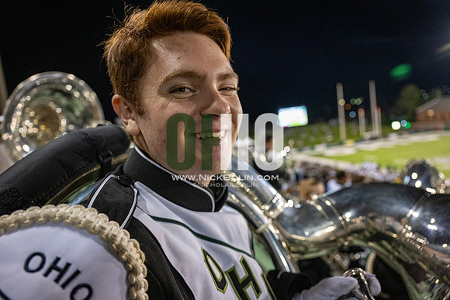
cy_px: 150
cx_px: 225
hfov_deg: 73.7
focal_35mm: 24
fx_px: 300
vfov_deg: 53.2
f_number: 3.2
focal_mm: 24
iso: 2000
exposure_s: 1/500
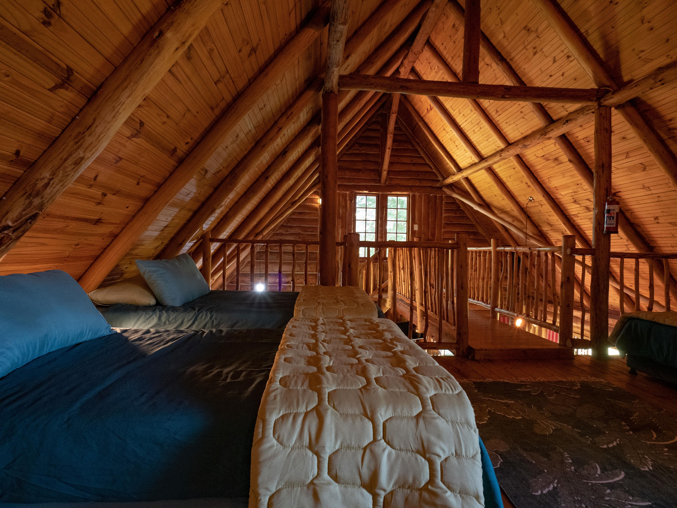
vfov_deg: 71.6
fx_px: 352
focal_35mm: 18
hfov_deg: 87.7
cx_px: 338
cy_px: 254
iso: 1600
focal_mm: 9
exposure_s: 1/25
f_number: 6.3
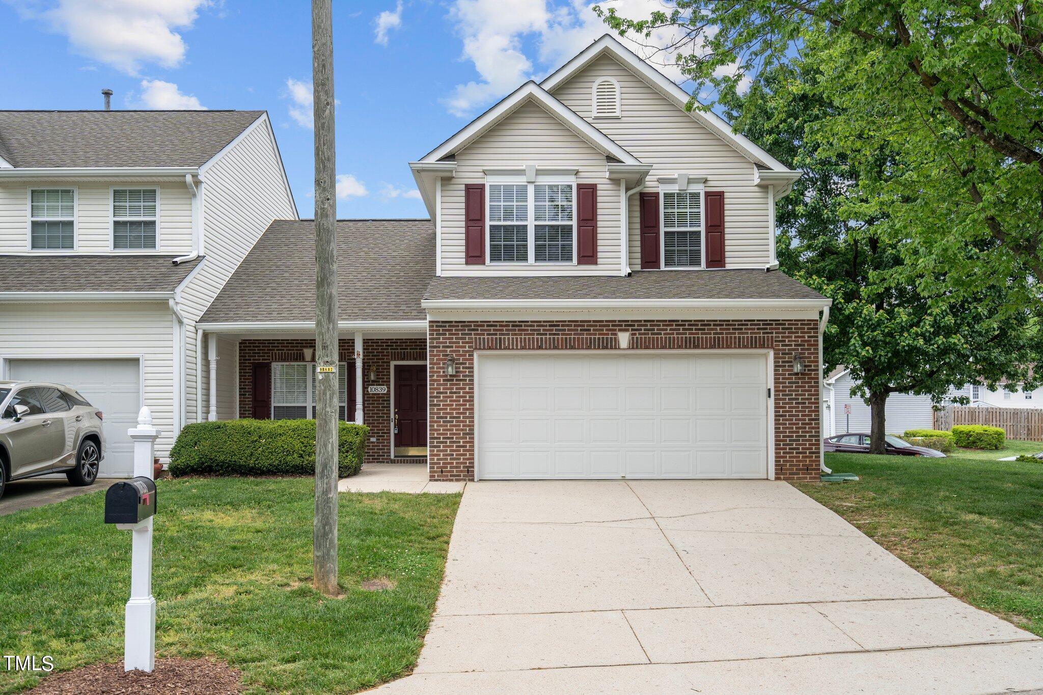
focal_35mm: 29
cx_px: 522
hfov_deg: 63.7
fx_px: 840
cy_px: 348
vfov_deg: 45.0
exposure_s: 1/90
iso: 100
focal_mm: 29
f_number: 5.6
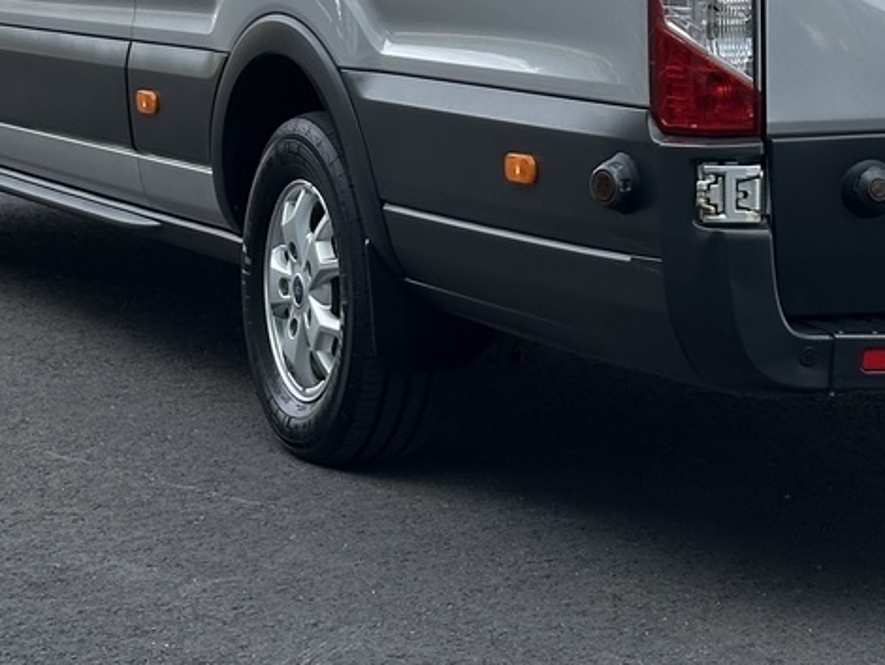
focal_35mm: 147
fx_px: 3760
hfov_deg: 13.3
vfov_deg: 9.9
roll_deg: +1.5
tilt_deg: +0.1
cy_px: -234
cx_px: 755
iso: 64
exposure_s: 1/903
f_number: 1.78
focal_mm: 6.86
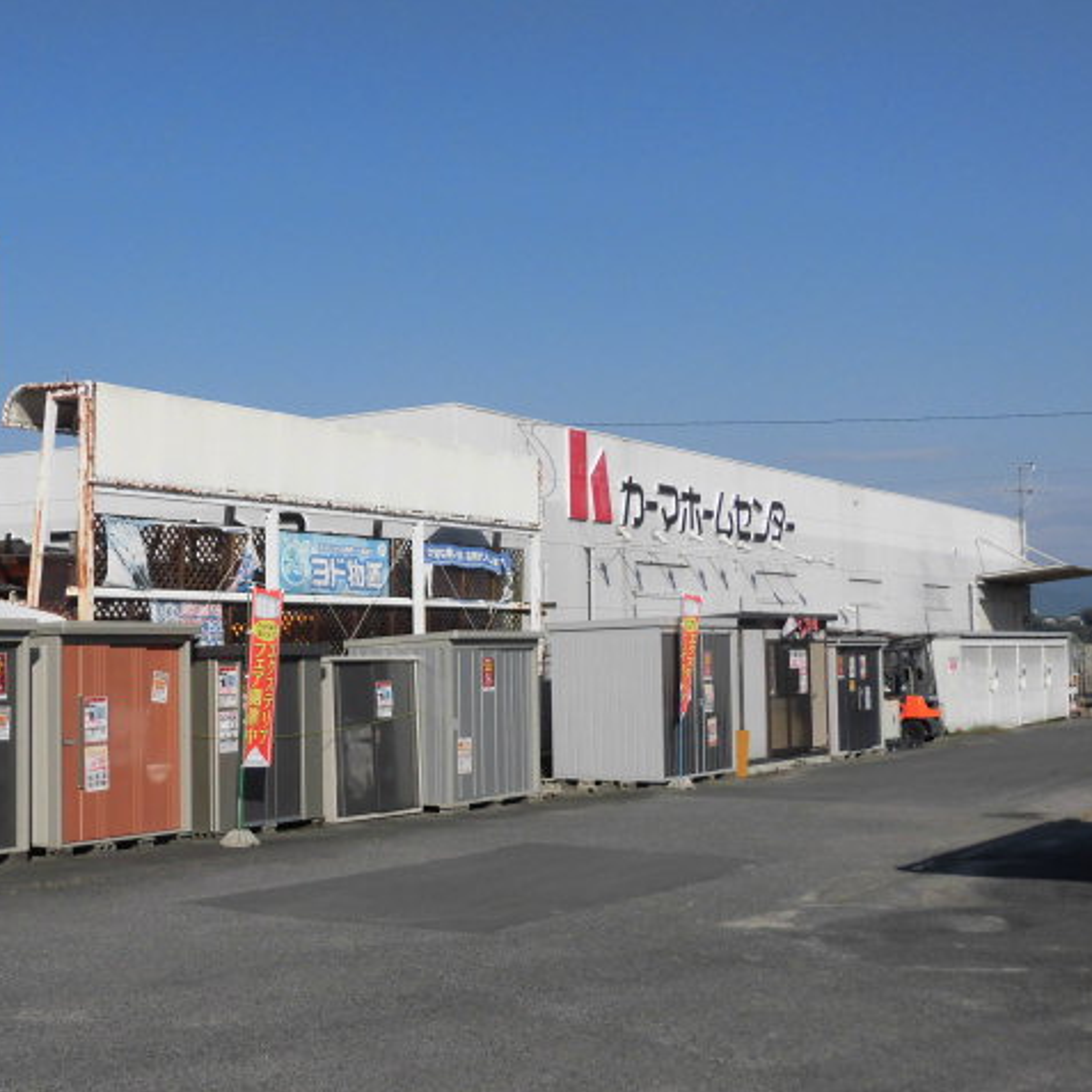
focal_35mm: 51
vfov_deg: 33.4
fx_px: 1820
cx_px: 385
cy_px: 547
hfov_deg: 33.2
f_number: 9.7
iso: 100
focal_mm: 7.72
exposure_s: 1/320
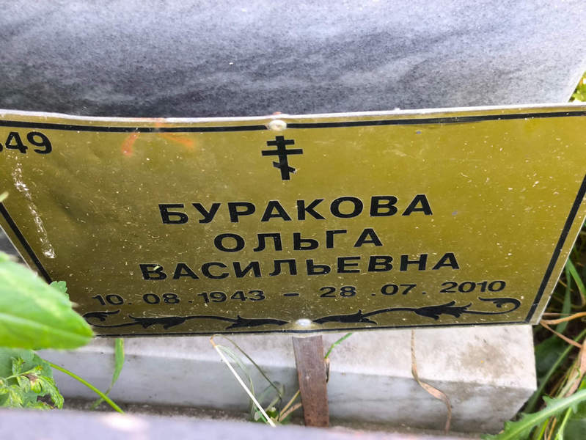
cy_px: 220
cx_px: 293
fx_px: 847
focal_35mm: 50
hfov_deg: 38.2
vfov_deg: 29.1
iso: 160
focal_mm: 4.71
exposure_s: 1/50
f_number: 1.7
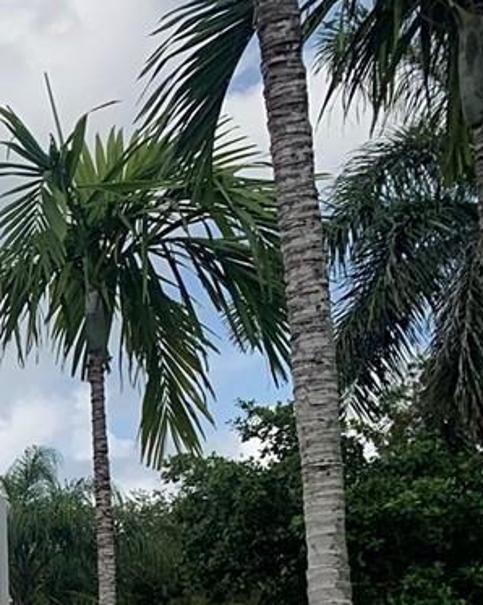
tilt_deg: +1.5
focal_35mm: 109
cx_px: -778
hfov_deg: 11.1
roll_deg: +0.7
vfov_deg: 16.6
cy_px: 787
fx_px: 1949
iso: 25
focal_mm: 4.25
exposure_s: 1/1916
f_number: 1.8
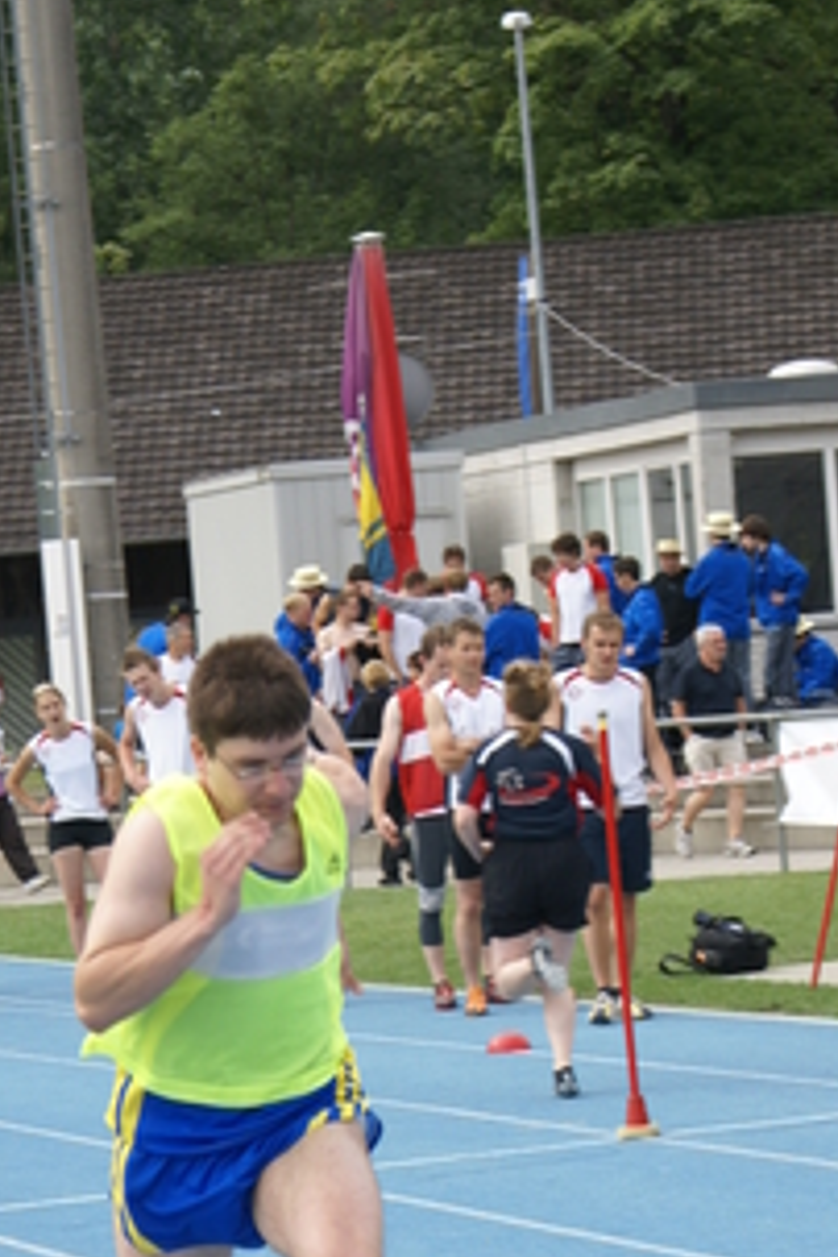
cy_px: 1037
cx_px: 315
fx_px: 6529
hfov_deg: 7.3
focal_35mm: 187
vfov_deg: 11.0
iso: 100
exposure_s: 1/250
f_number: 5.6
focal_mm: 70
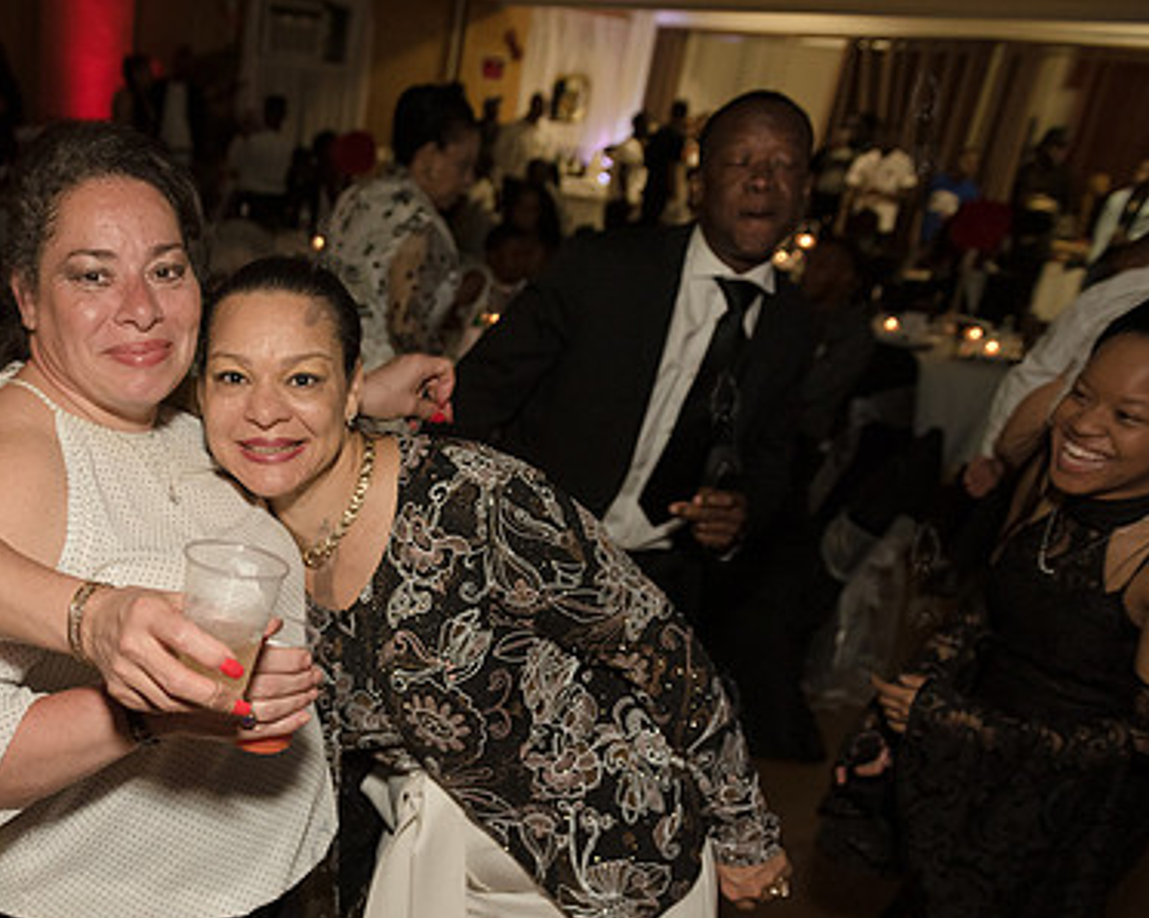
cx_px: 249
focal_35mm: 38
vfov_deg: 38.7
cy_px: 616
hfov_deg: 45.8
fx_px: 1292
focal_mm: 24
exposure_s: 1/250
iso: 2000
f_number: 3.5
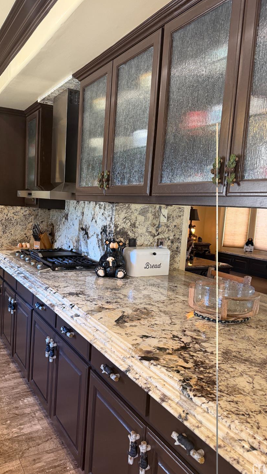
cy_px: 242
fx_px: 340
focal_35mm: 27
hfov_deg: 42.5
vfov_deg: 69.8
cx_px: 99
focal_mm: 6.76
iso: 250
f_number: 1.78
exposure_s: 1/60
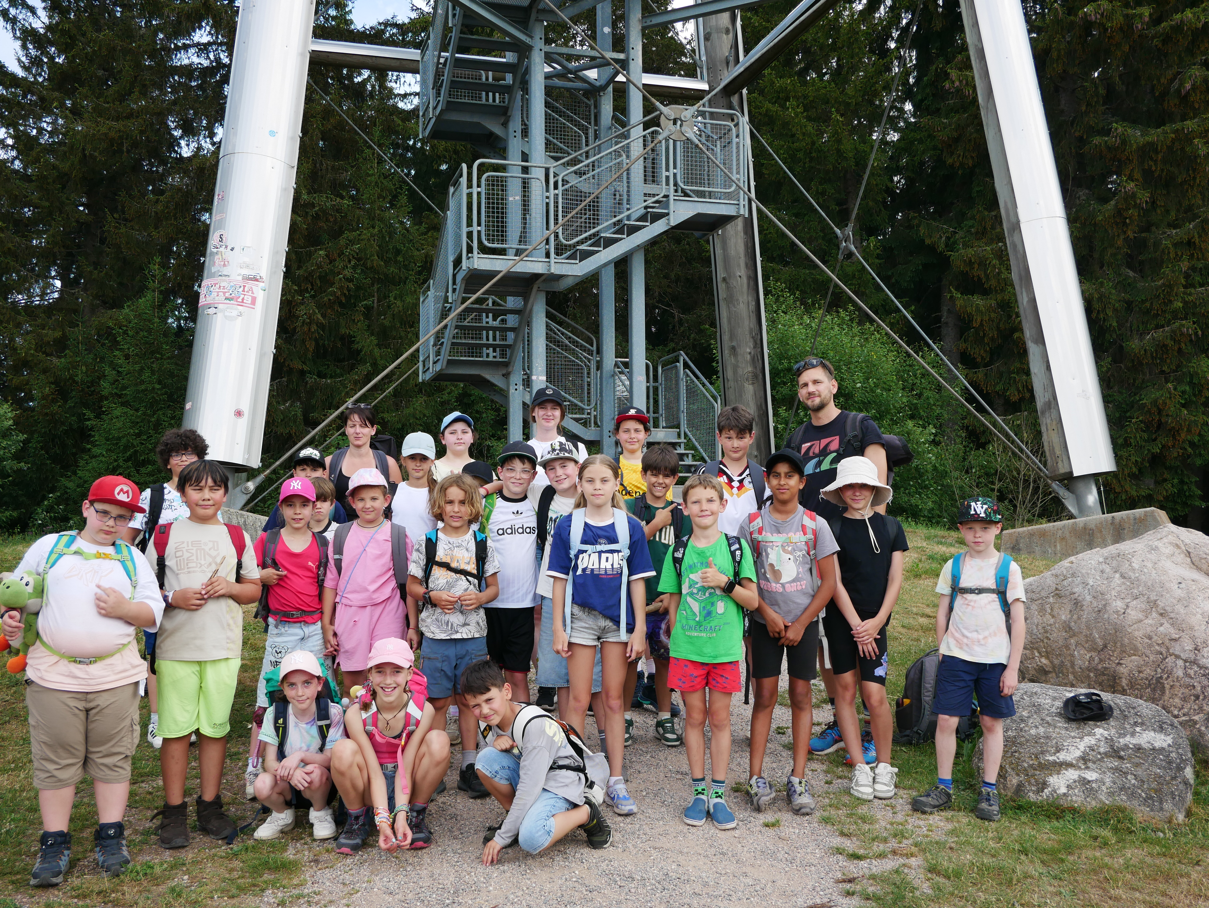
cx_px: 604
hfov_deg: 51.3
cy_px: 454
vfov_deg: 39.7
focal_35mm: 36
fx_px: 1258
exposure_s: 1/250
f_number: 5.6
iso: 200
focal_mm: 18
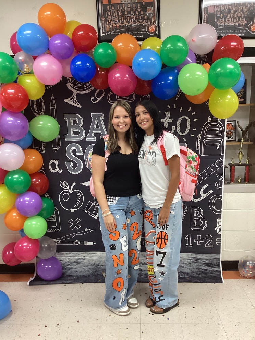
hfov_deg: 44.2
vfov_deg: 56.8
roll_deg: +1.6
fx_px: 314
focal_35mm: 32
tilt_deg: -12.7
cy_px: 175
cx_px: 129
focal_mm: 3.3
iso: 320
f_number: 2.4
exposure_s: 1/60
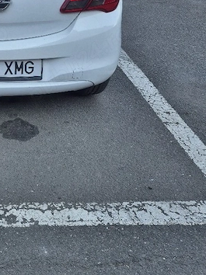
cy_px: 83
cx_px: -12
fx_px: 413
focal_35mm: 52
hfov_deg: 26.2
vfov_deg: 36.3
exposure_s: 1/909
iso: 25
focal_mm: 5.4
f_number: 1.8
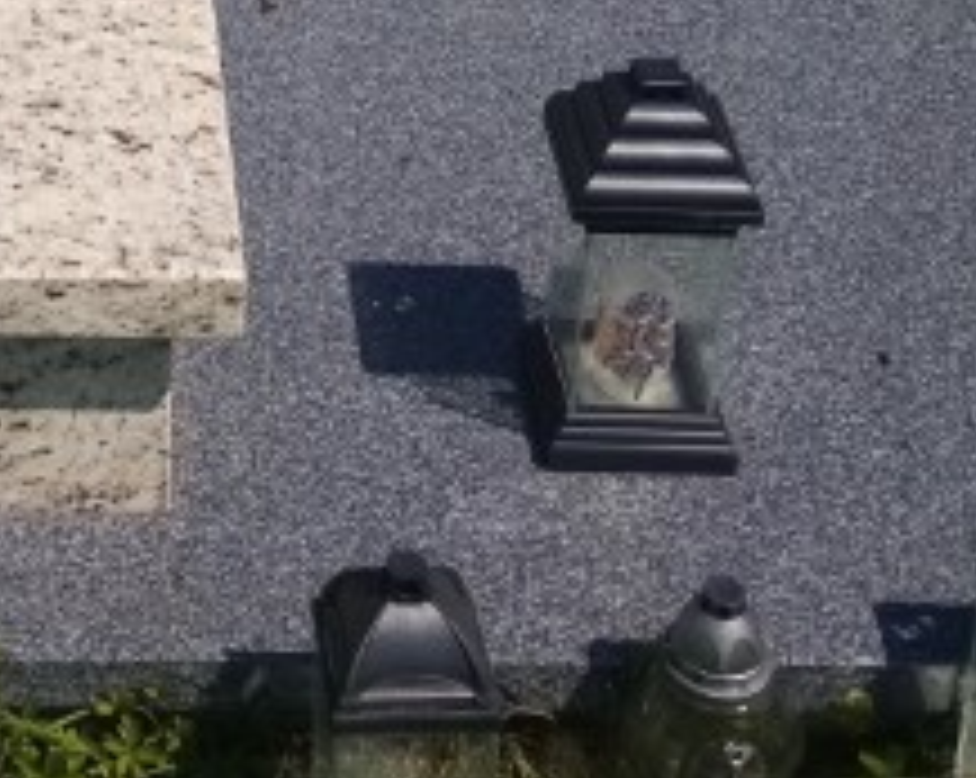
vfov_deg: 18.1
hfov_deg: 24.1
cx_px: -49
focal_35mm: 75
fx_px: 2164
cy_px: -391
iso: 109
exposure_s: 1/2967
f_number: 1.8
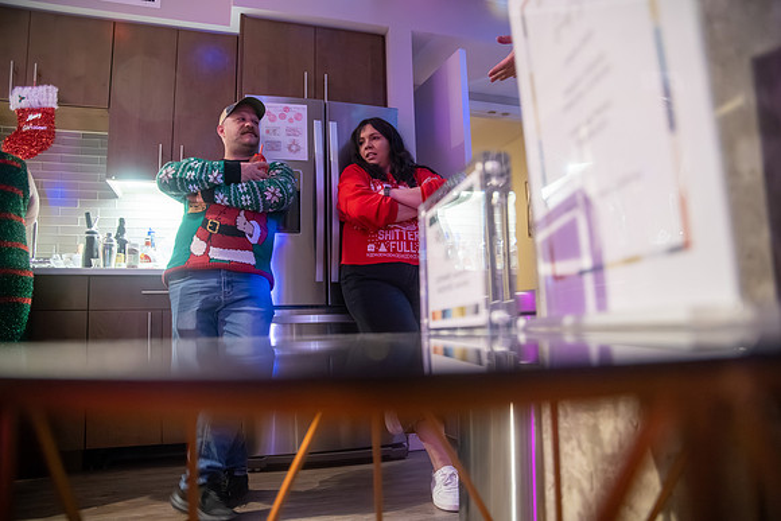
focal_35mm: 24
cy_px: 260
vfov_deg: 53.2
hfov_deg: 73.7
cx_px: 390
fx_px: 521
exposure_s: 1/50
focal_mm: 24
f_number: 3.5
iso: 2500
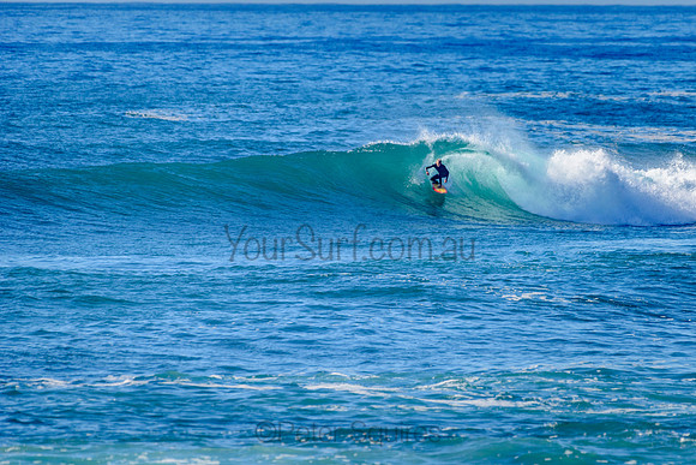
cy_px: 198
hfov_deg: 3.4
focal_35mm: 613
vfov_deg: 2.2
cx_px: 427
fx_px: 11858
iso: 220
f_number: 5.6
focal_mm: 500
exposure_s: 1/2000
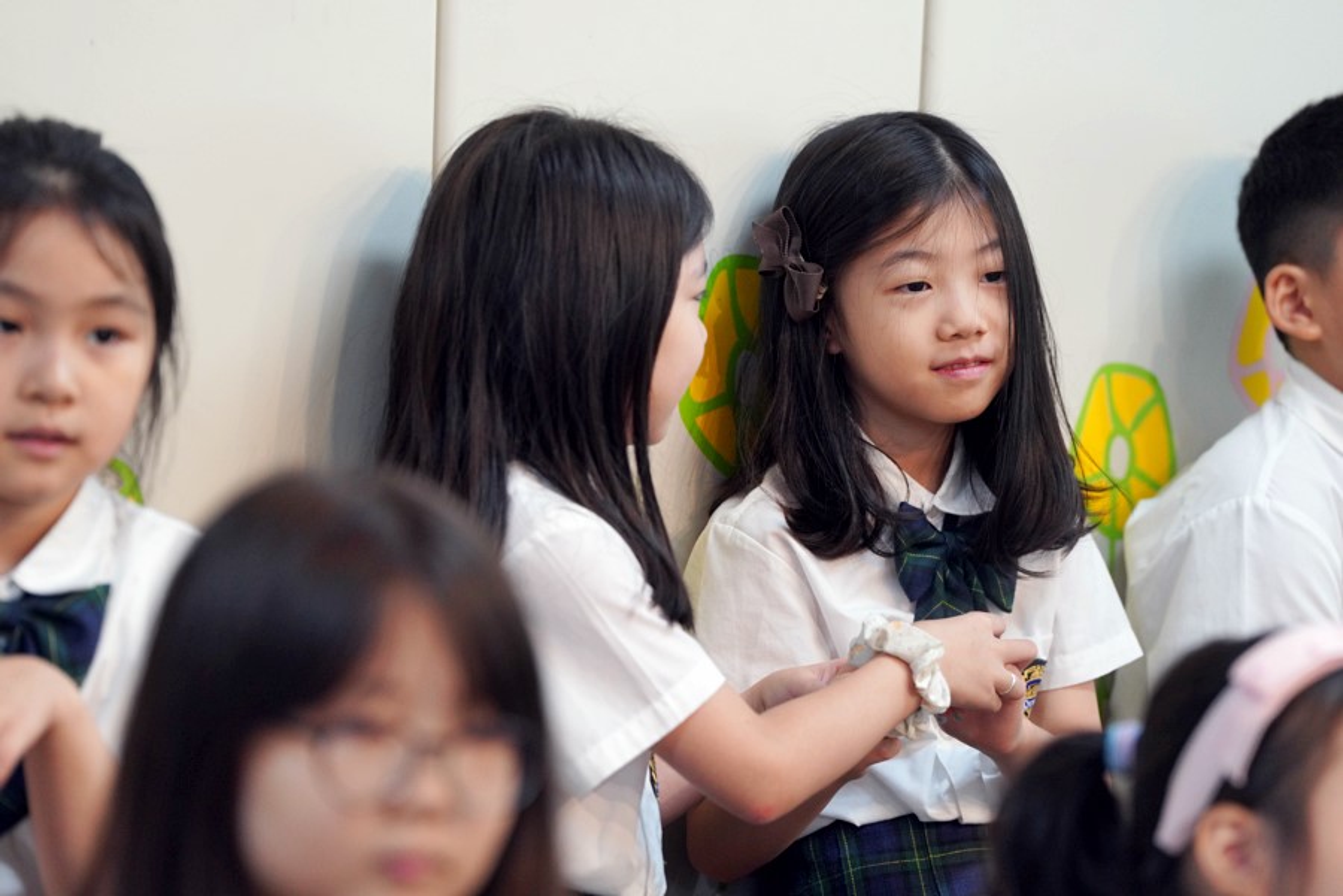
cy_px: 448
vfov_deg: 6.9
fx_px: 7461
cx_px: 672
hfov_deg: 10.3
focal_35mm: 200
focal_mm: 200
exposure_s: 1/250
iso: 2500
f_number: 4
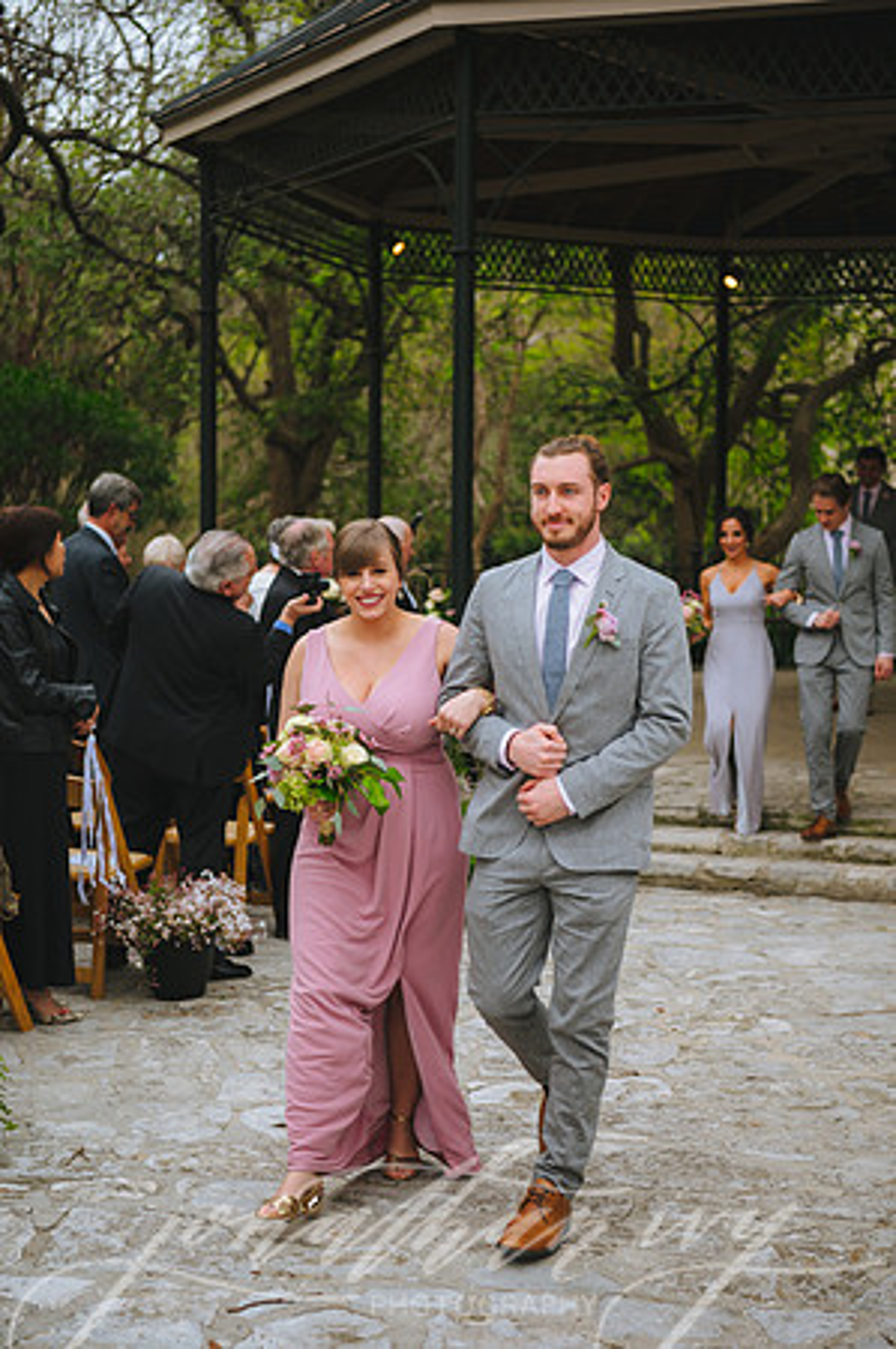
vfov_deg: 38.2
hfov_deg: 25.9
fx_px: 1946
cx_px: 448
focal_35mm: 52
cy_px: 674
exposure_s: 1/1600
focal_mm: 52
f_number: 2.8
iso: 400
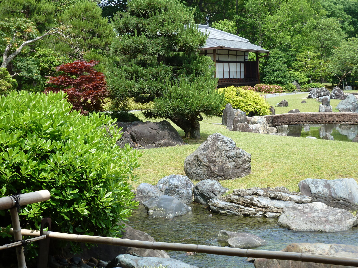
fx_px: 693
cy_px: 134
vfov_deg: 21.9
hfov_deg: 29.0
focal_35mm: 67
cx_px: 179
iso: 80
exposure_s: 1/250
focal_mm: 11
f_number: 4.1
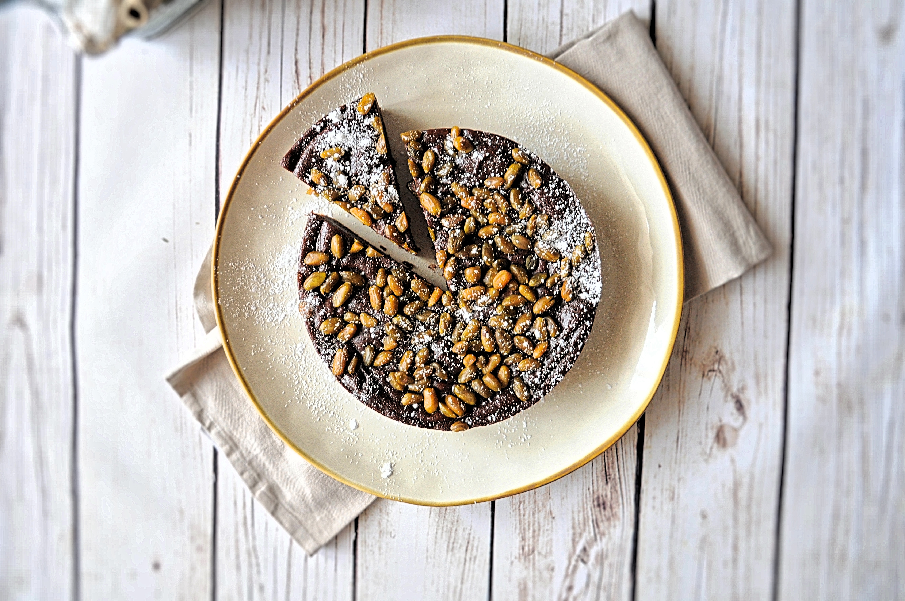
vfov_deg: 39.9
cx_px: 452
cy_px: 300
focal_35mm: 33
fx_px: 829
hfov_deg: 57.3
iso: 800
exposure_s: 1/50
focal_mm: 22
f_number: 3.8
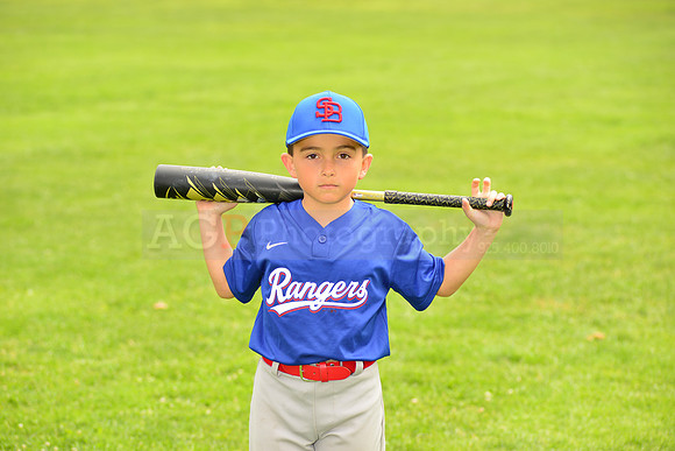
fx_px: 2175
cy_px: 226
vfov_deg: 11.8
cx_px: 338
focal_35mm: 116
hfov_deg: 17.6
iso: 100
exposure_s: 1/250
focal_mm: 116
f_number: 5
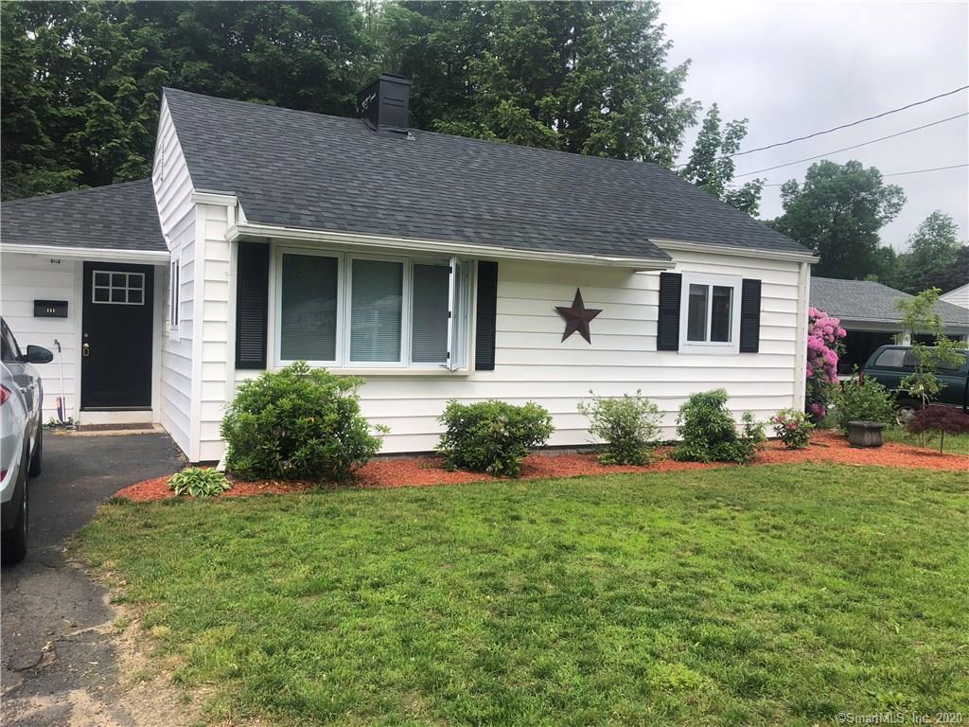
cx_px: 484
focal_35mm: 28
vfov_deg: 49.7
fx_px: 784
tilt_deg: -1.6
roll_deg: -1.7
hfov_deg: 63.4
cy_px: 364
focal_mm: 3.99
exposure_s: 1/1263
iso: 20
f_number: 1.8
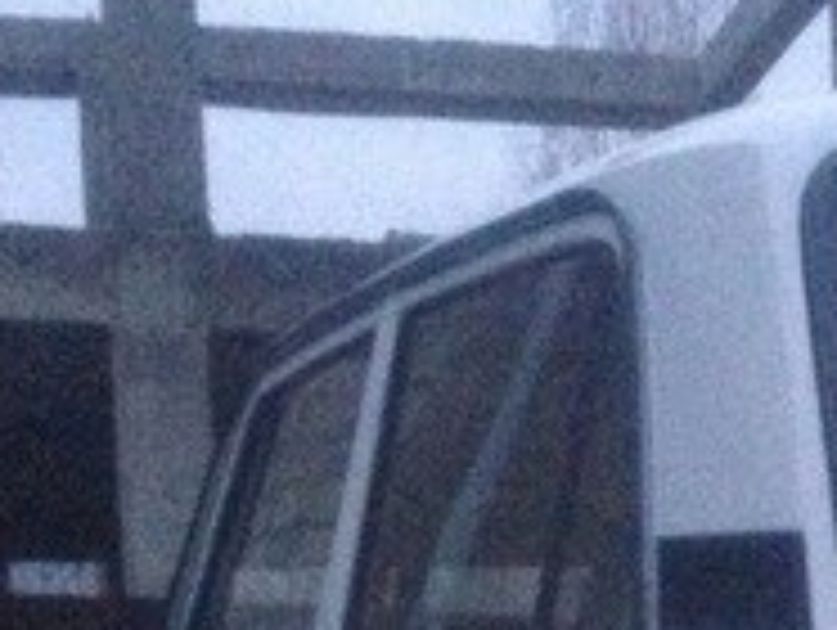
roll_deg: +2.1
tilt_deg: -2.2
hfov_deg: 16.4
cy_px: 1064
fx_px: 2833
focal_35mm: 117
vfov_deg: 11.9
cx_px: 860
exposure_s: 1/15
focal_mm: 4.12
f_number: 2.4
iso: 800
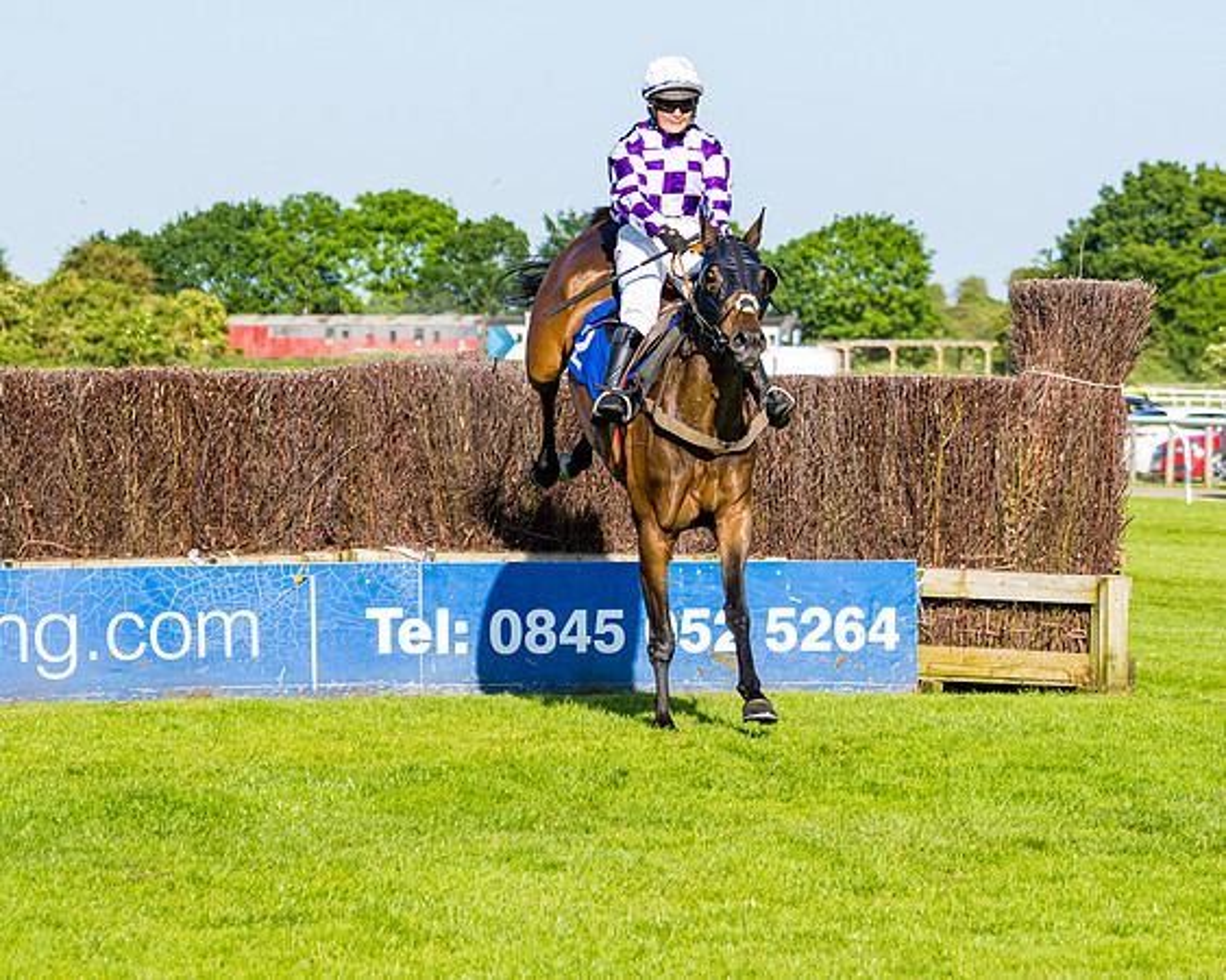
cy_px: 440
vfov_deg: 8.7
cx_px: 682
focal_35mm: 177
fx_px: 6437
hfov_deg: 10.9
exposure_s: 1/2000
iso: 200
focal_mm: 82
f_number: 4
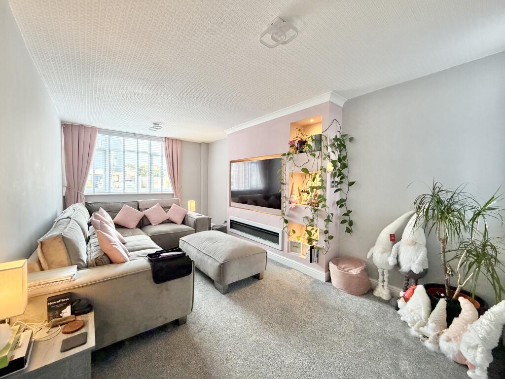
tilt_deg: -2.2
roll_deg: -0.9
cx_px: 252
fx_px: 204
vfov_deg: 85.7
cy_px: 190
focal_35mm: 14
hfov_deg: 102.1
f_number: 2.2
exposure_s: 1/50
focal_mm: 2.22
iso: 500
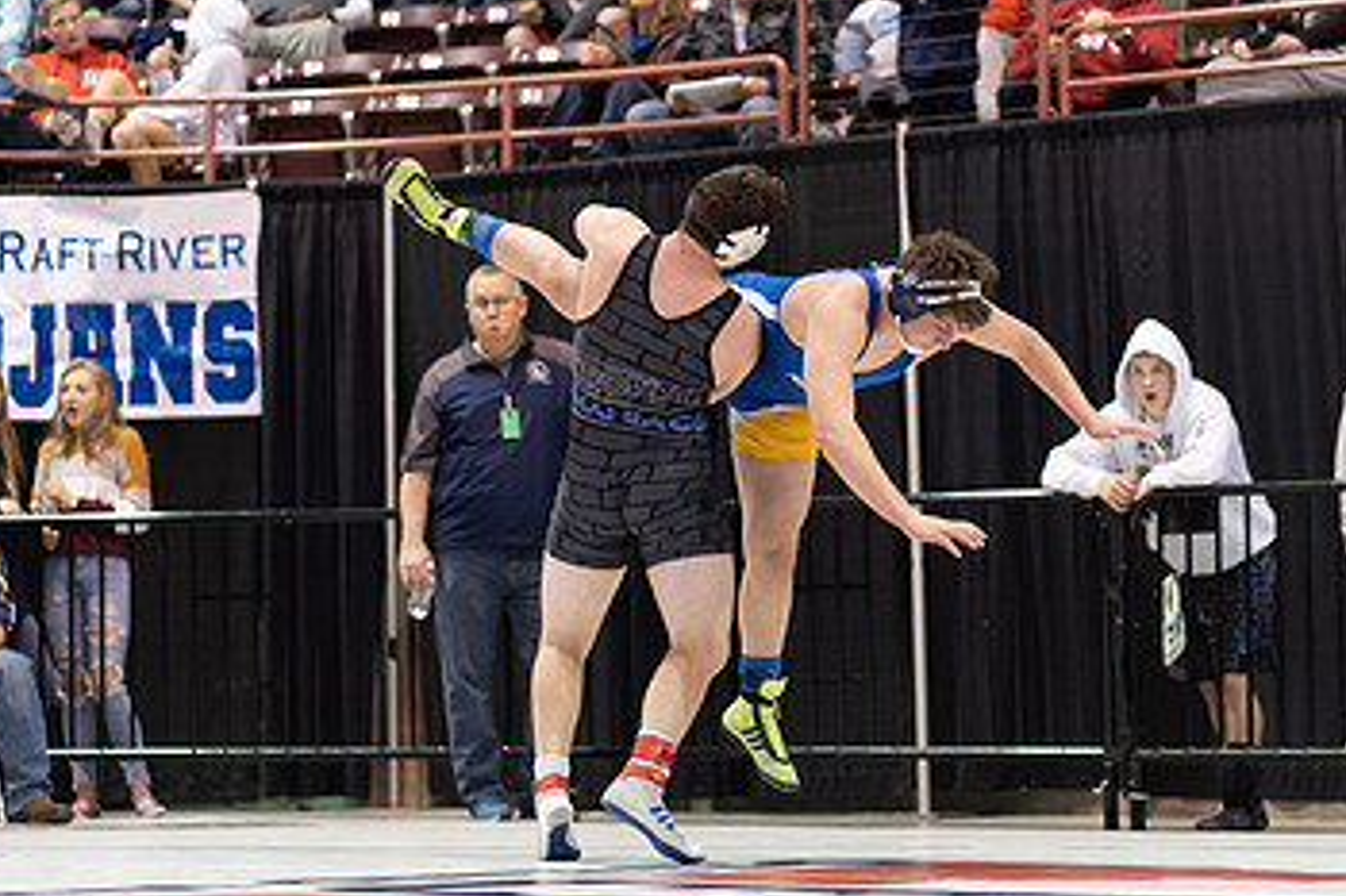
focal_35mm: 141
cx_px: 869
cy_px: 436
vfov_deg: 9.7
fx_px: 5269
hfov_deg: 14.5
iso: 2500
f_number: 1.8
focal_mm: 85
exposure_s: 1/500
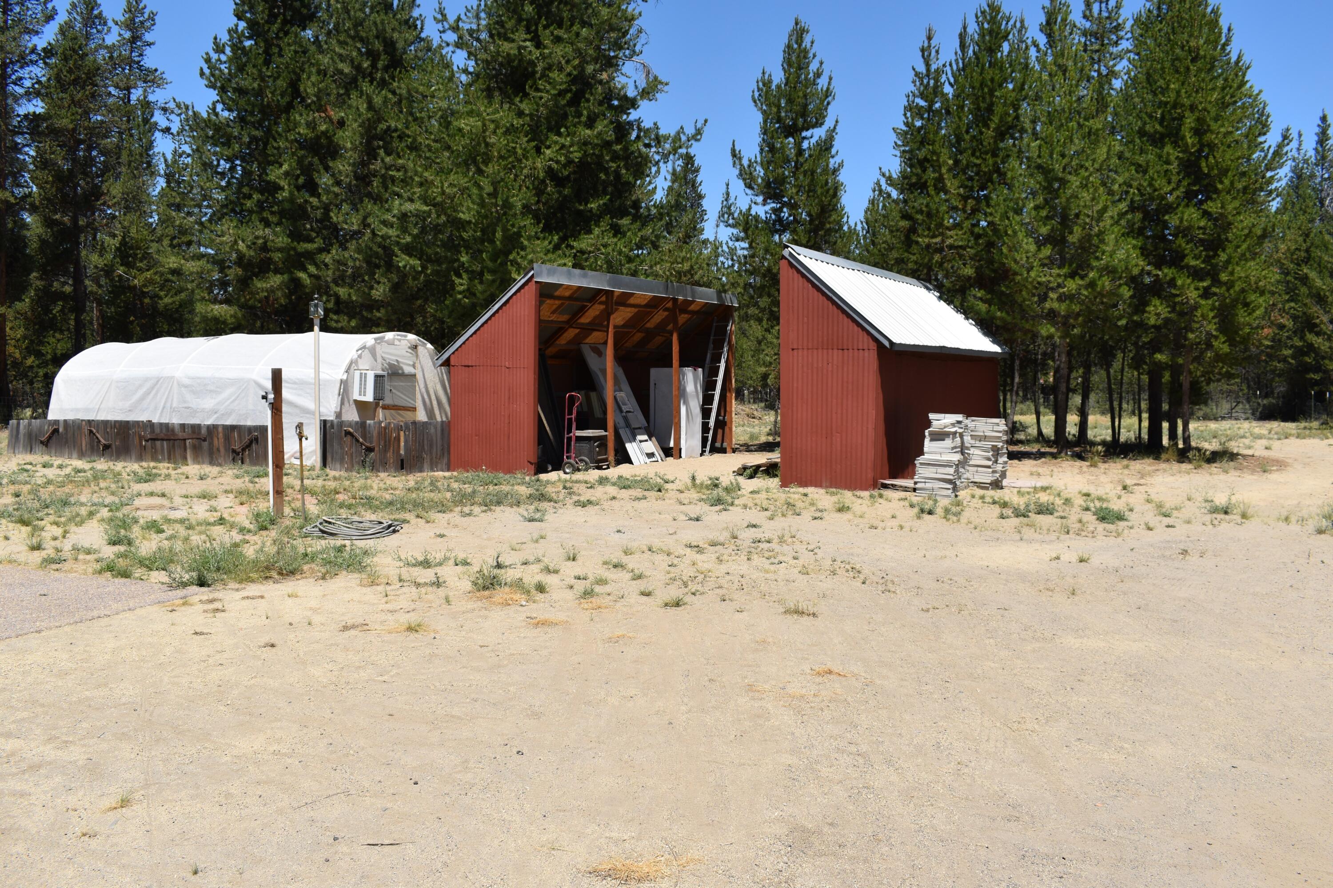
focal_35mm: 30
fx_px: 1111
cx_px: 666
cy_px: 444
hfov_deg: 61.9
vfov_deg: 43.6
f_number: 9
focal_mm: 20
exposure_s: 1/320
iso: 100
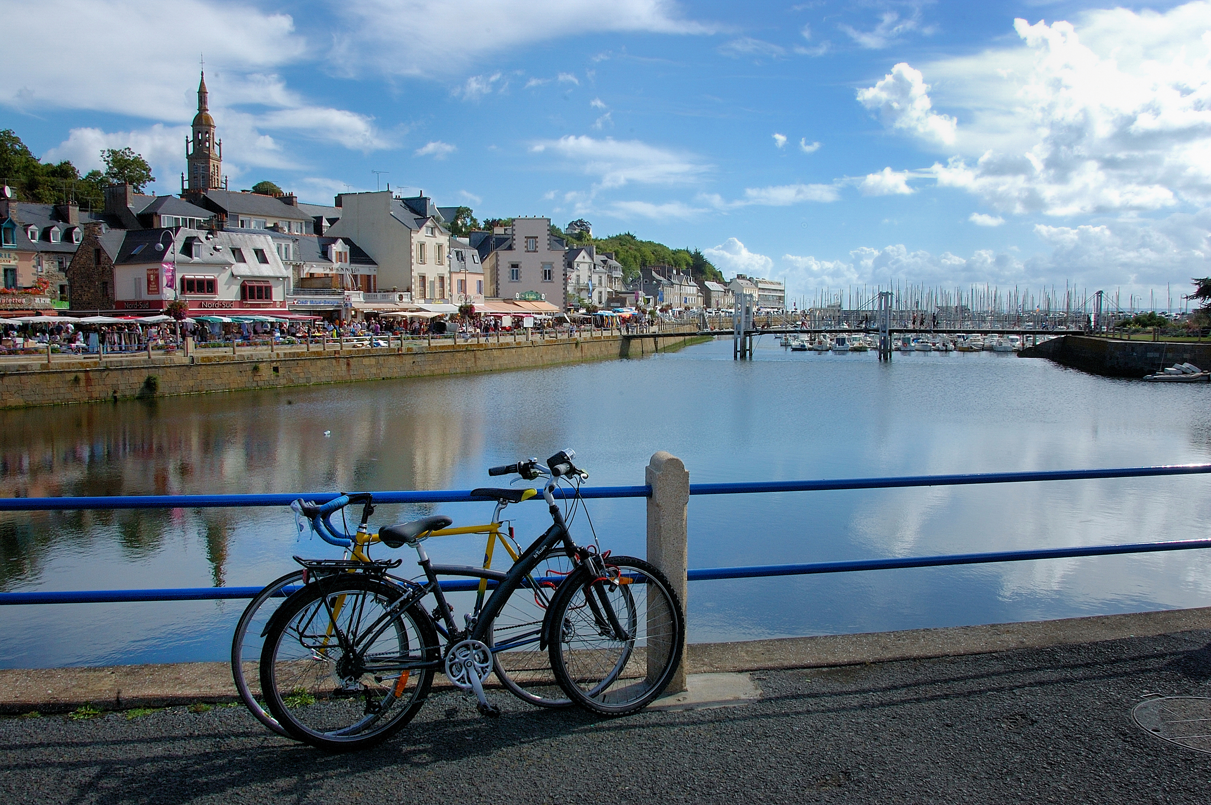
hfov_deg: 62.0
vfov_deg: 43.5
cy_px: 402
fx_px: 1008
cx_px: 606
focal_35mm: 30
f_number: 20
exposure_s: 1/100
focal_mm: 20
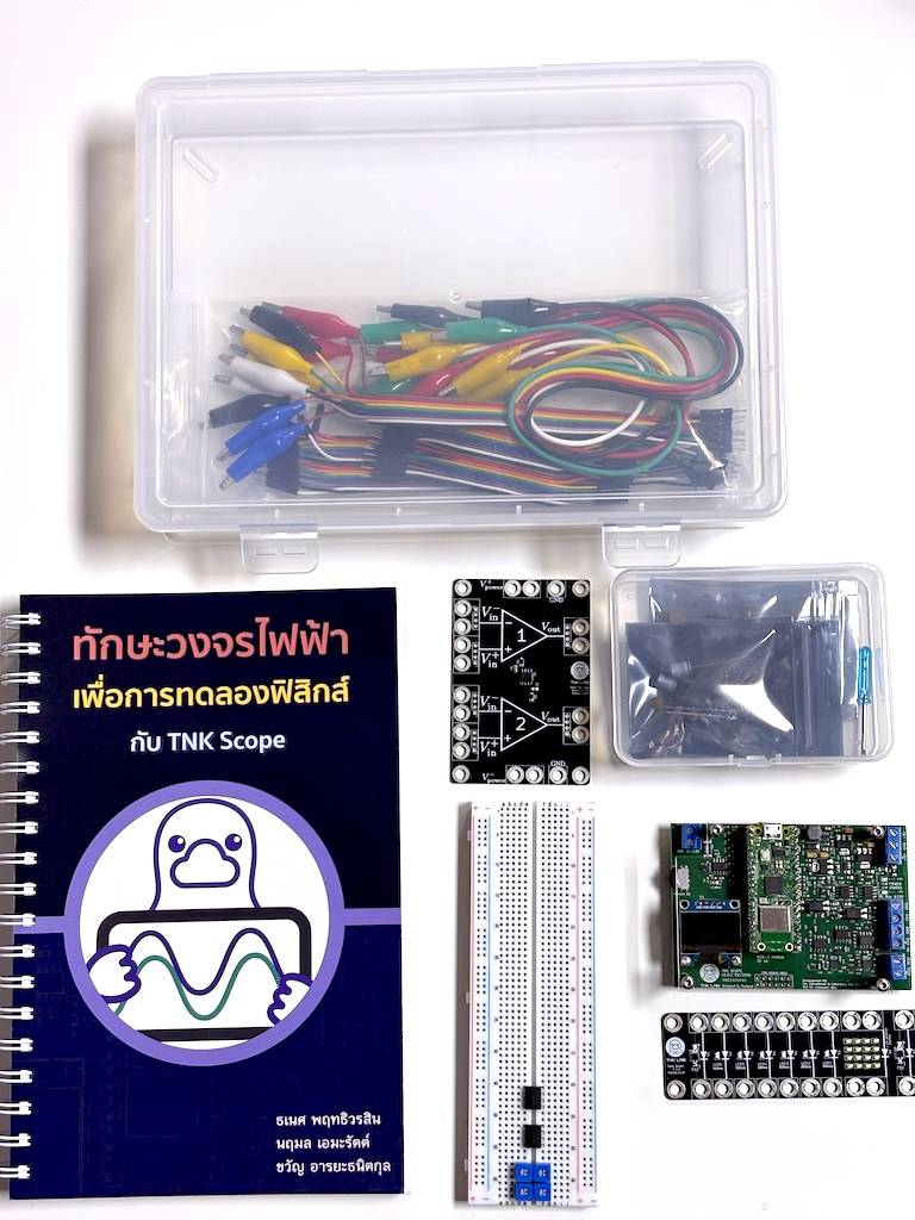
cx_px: 458
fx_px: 1833
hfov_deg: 28.0
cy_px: 610
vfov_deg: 36.8
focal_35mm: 52
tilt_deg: -82.0
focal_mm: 5.96
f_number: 1.6
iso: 80
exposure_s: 1/50
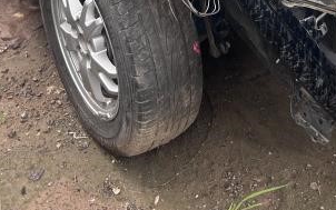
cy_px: -98
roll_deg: -1.2
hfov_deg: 27.9
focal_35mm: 73
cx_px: 243
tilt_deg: -25.0
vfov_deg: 16.4
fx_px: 669
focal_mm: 5.7
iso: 64
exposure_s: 1/121
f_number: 1.5
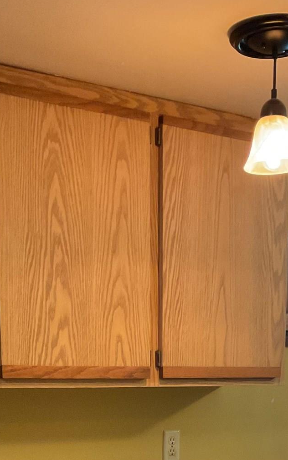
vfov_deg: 26.8
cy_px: 517
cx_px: 147
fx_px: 880
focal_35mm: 70
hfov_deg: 18.6
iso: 250
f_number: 1.8
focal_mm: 3
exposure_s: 1/60
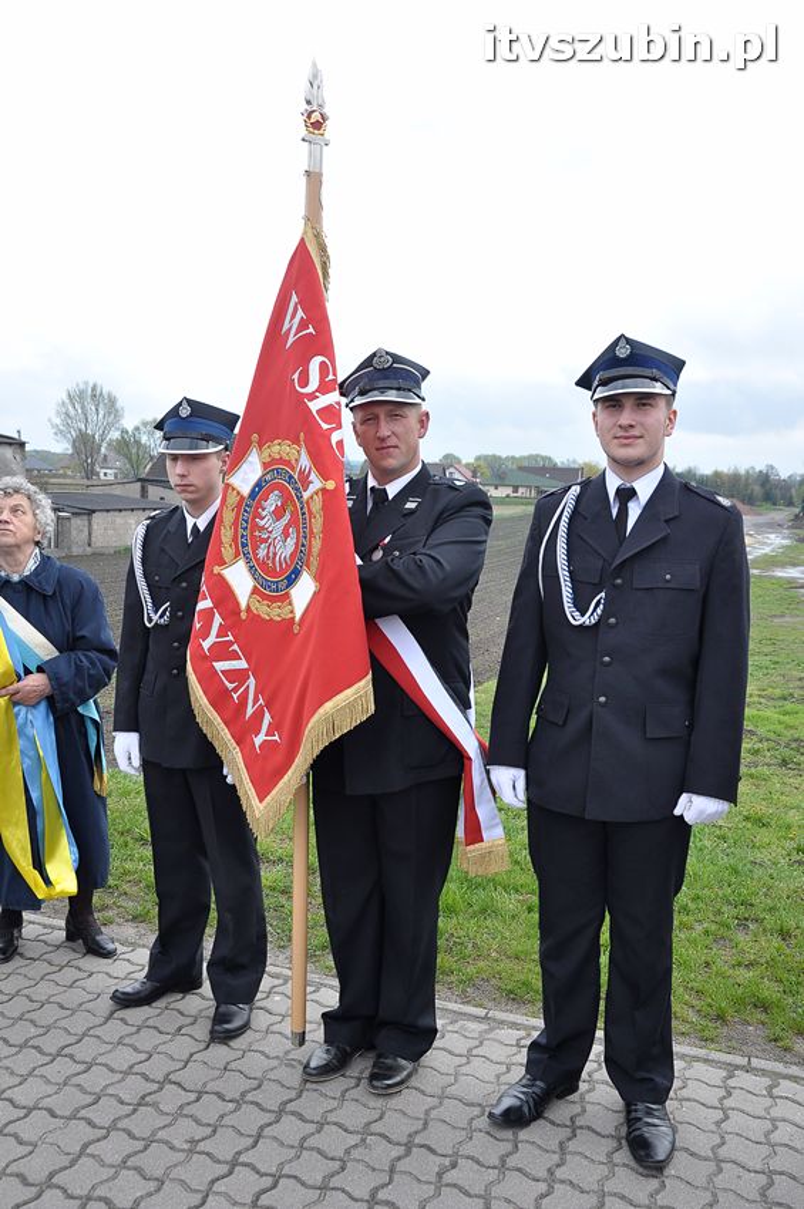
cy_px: 604
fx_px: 1057
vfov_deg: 59.5
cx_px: 402
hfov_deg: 41.6
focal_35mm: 32
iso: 320
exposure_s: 1/320
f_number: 9
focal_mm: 21
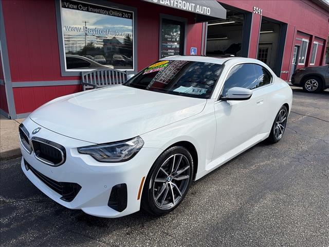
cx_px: 164
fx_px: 247
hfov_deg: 67.3
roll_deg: -0.7
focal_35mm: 26
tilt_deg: -13.7
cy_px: 124
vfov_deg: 53.1
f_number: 1.6
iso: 50
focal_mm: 5.96
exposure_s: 1/3831
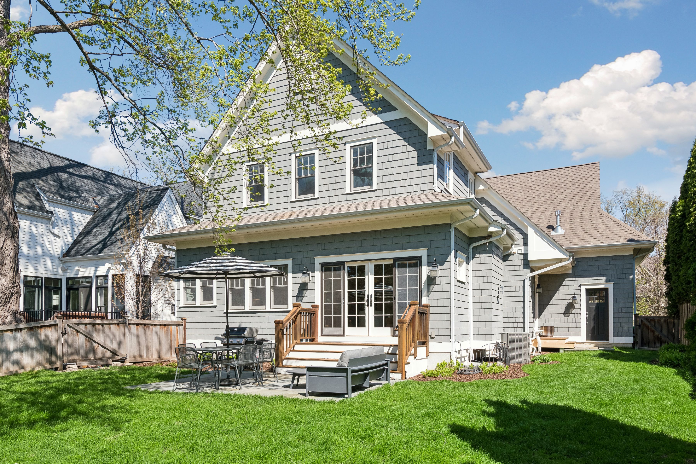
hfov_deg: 73.7
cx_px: 348
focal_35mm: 24
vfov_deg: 53.1
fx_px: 464
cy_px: 232
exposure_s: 1/1000
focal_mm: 24
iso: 640
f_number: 8
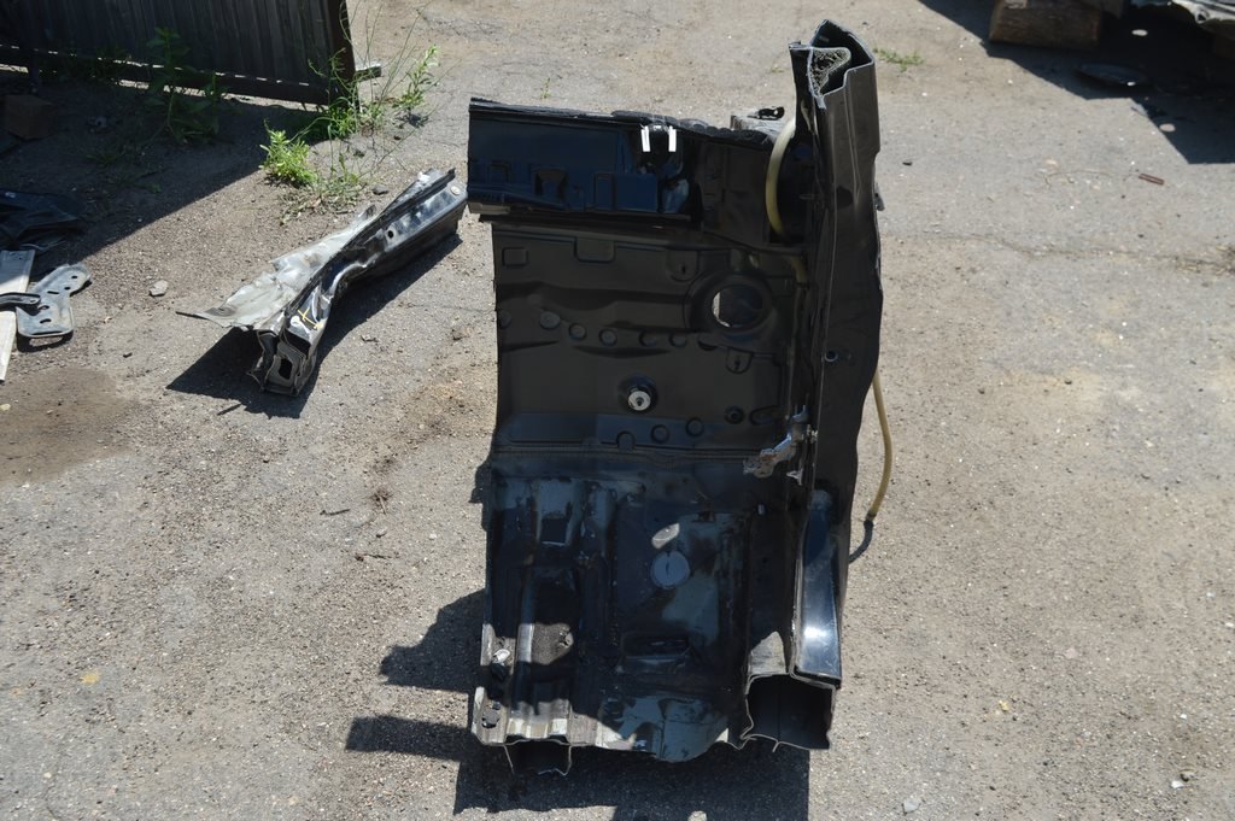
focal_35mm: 38
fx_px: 1285
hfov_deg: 51.3
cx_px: 618
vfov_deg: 35.4
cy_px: 410
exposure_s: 1/250
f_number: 8
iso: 100
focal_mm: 25
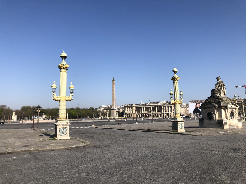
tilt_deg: +6.9
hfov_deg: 63.4
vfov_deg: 49.7
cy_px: 92
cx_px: 123
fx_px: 199
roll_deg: +2.1
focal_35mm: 28
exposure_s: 1/2703
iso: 20
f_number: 1.8
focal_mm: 4
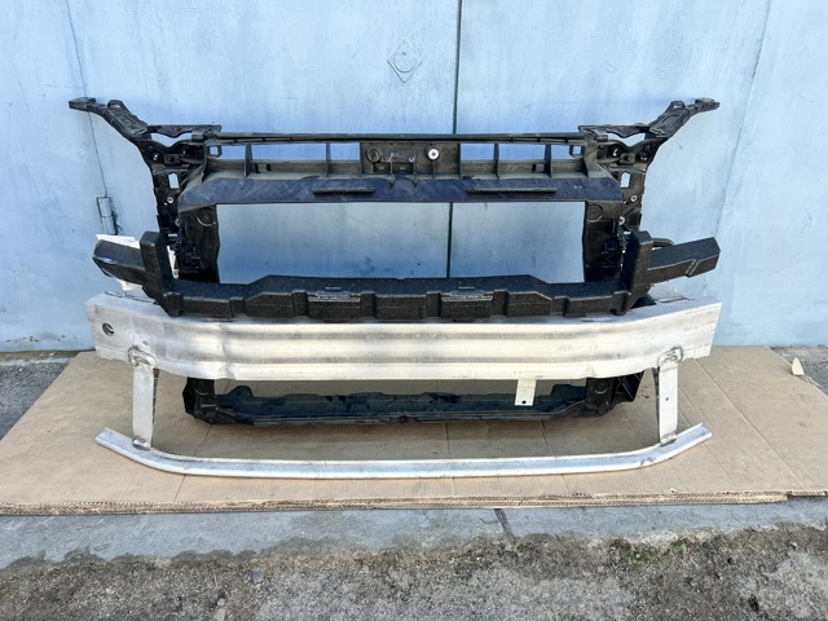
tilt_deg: -26.3
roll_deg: -0.2
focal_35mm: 26
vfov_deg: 53.1
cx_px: 414
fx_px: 622
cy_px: 310
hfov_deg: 67.3
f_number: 1.5
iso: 50
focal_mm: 5.7
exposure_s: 1/427
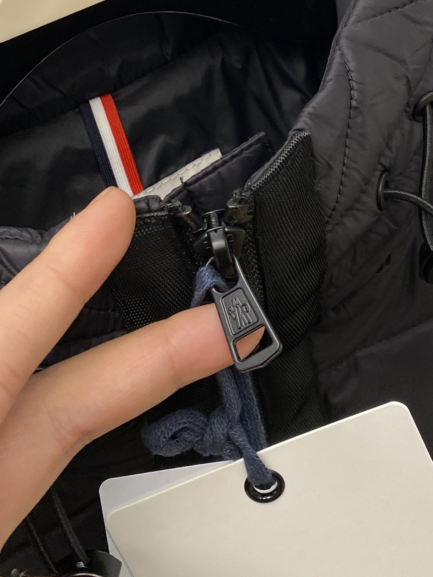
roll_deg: +15.4
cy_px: 288
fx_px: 434
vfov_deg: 67.3
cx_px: 216
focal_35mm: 26
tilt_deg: -14.5
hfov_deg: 53.1
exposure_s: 1/122
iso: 100
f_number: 1.8
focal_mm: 4.25
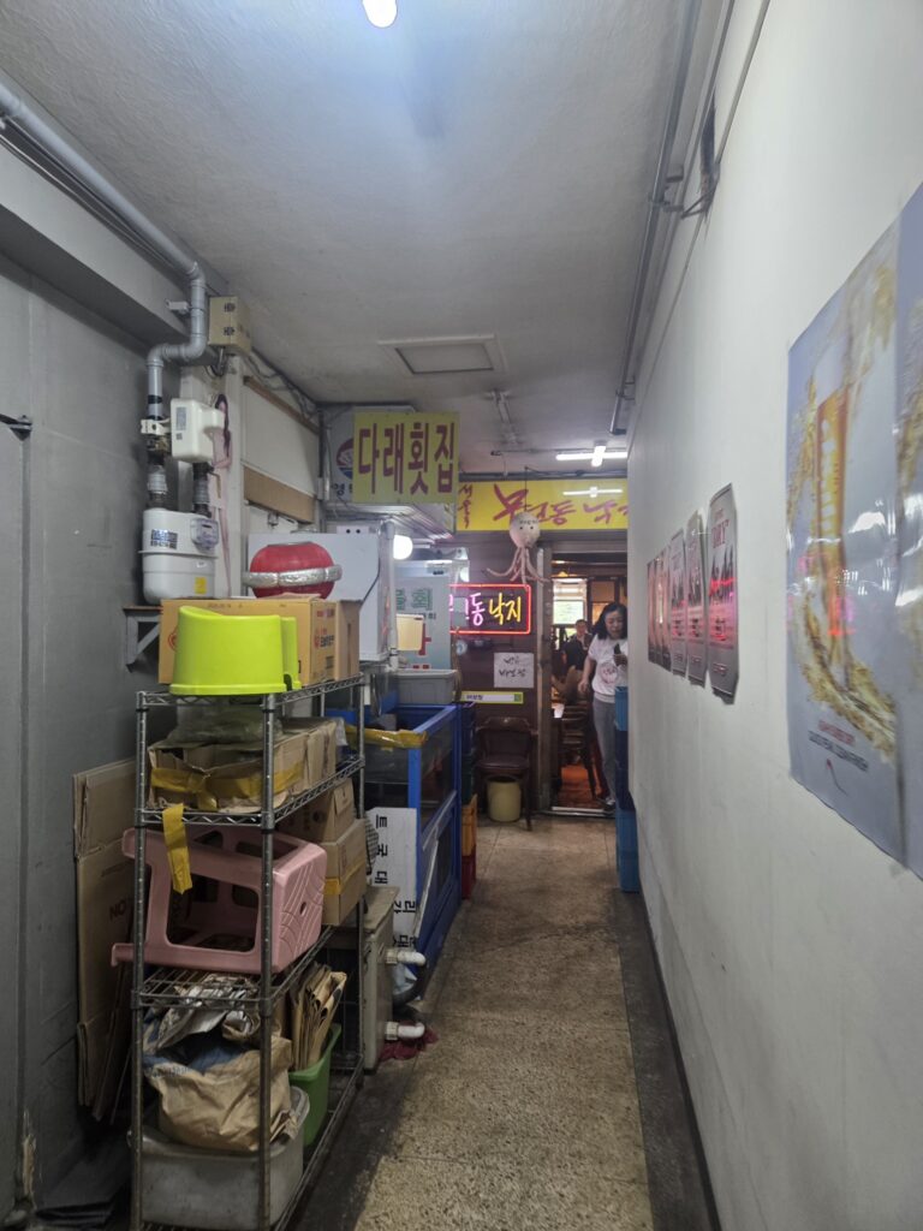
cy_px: 616
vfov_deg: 73.9
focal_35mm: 23
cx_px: 462
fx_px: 818
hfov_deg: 58.9
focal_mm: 5.4
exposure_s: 1/120
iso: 160
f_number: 1.8
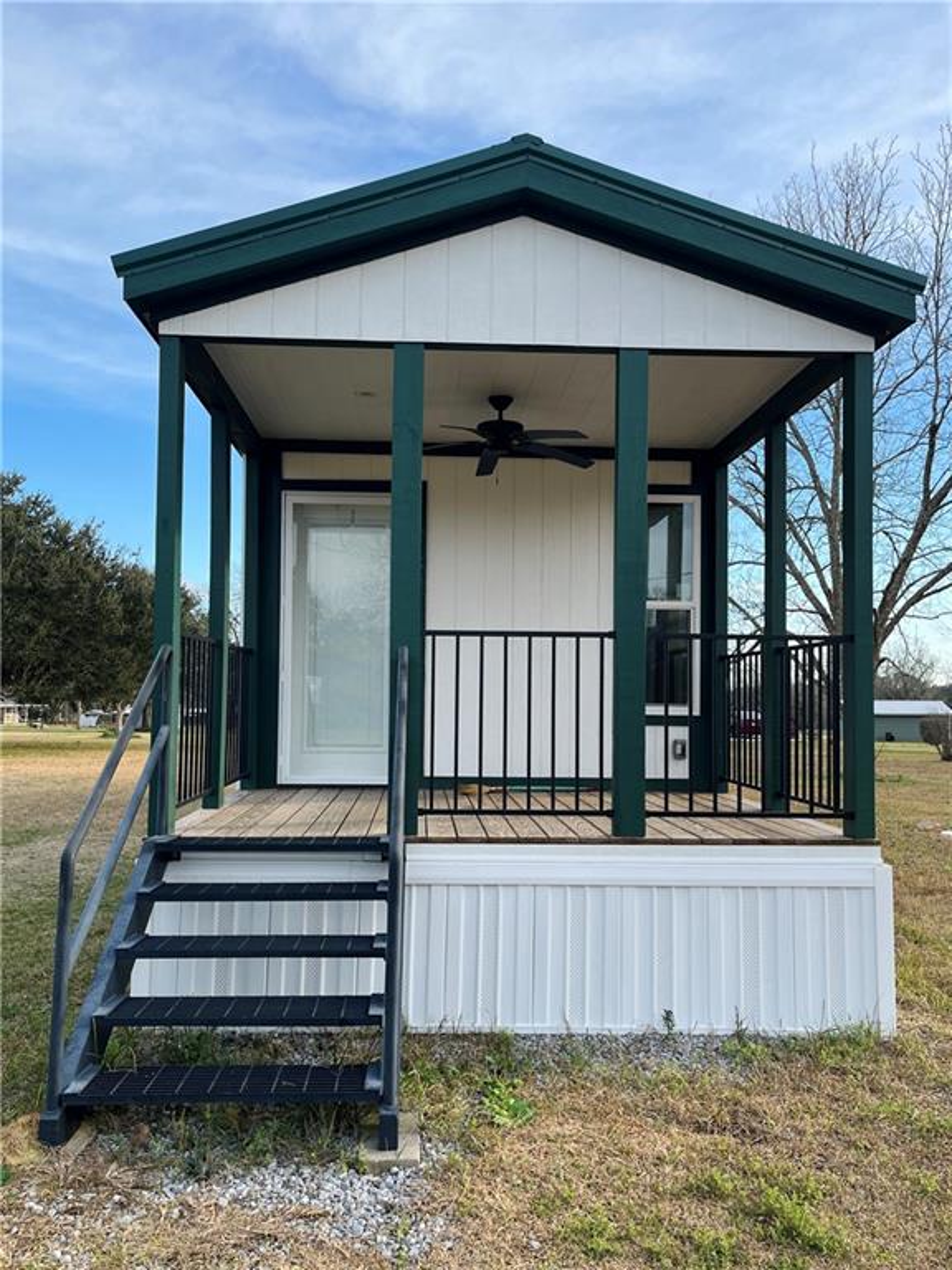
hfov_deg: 53.1
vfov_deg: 67.3
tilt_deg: +1.8
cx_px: 476
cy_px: 635
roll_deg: +0.0
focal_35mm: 26
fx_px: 953
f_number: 1.6
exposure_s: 1/1163
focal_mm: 5.1
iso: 50
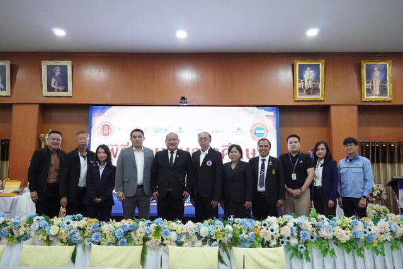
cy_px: 134
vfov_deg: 40.0
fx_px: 369
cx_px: 202
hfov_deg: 57.2
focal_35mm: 33
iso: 12800
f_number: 5.6
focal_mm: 22
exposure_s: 1/400
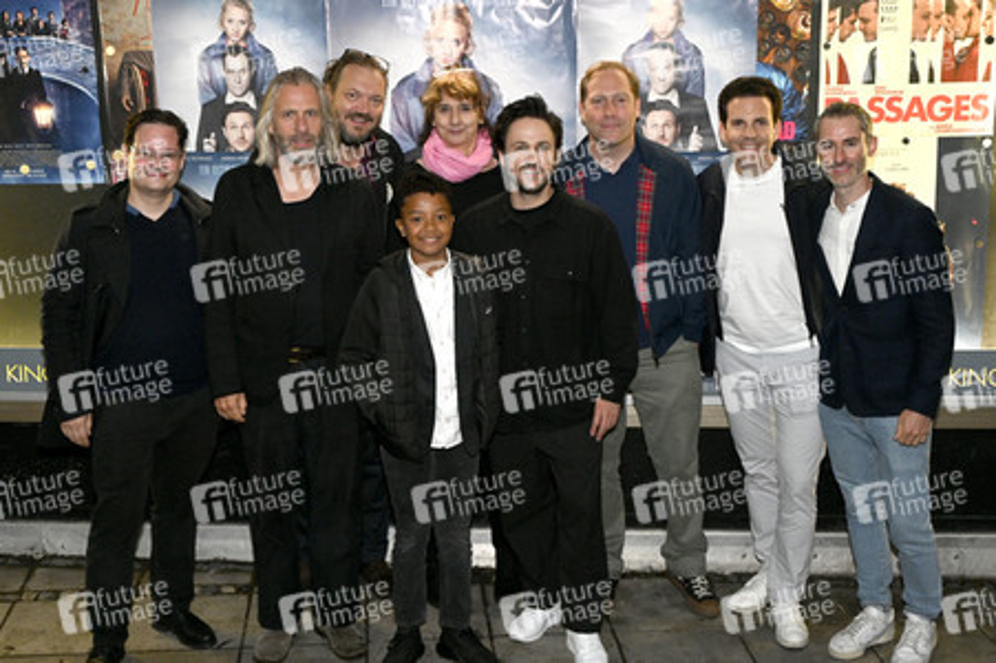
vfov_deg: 32.6
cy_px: 332
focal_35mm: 41
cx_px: 498
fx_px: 1133
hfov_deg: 47.4
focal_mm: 41
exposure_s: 1/200
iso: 2500
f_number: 5
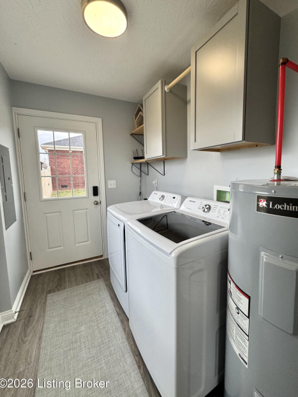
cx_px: 156
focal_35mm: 15
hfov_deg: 81.7
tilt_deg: -4.4
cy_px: 190
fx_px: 172
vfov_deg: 98.1
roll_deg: +0.9
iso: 100
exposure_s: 1/120
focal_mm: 2.22
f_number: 2.2
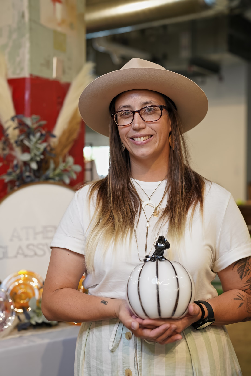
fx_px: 522
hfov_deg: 27.0
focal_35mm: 50
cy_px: 188
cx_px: 126
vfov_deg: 39.6
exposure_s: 1/100
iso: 640
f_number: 2.8
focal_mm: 50
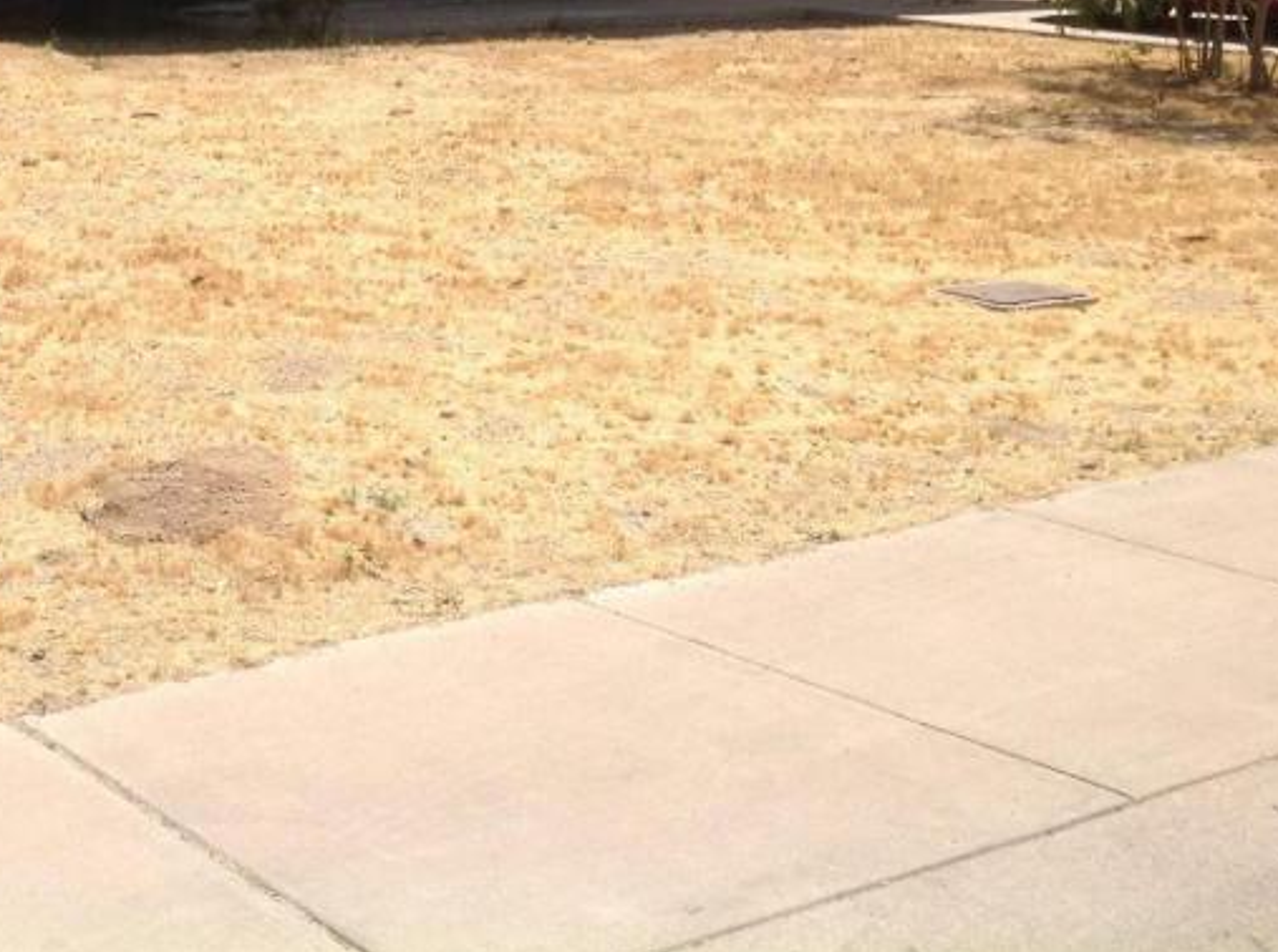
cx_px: 48
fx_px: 2616
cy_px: -4
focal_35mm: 71
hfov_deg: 26.2
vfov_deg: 20.0
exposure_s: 1/2519
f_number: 2.4
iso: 50
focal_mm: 4.28
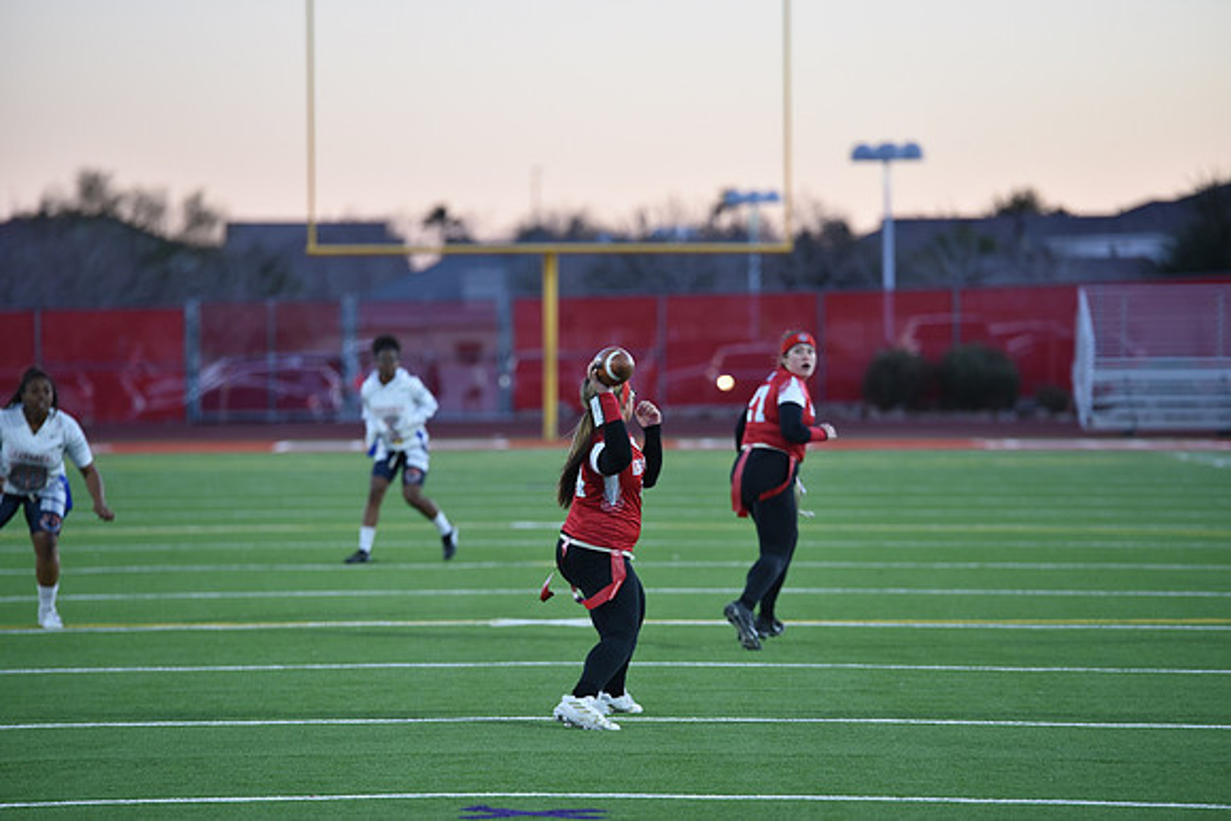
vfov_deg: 6.9
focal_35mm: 200
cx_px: 616
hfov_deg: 10.3
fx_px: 6840
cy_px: 410
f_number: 2.8
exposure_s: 1/500
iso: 1000
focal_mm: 200
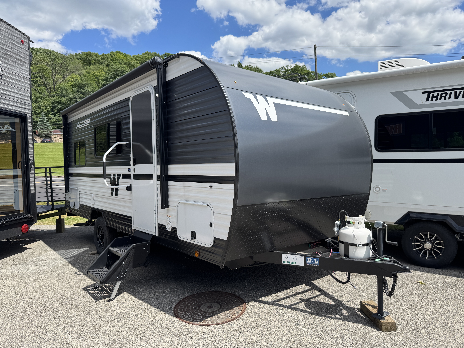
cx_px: 232
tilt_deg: -2.7
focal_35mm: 24
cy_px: 174
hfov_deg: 71.6
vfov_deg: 56.8
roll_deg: +2.3
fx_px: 322
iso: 80
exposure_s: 1/3413
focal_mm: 6.76
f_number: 1.78
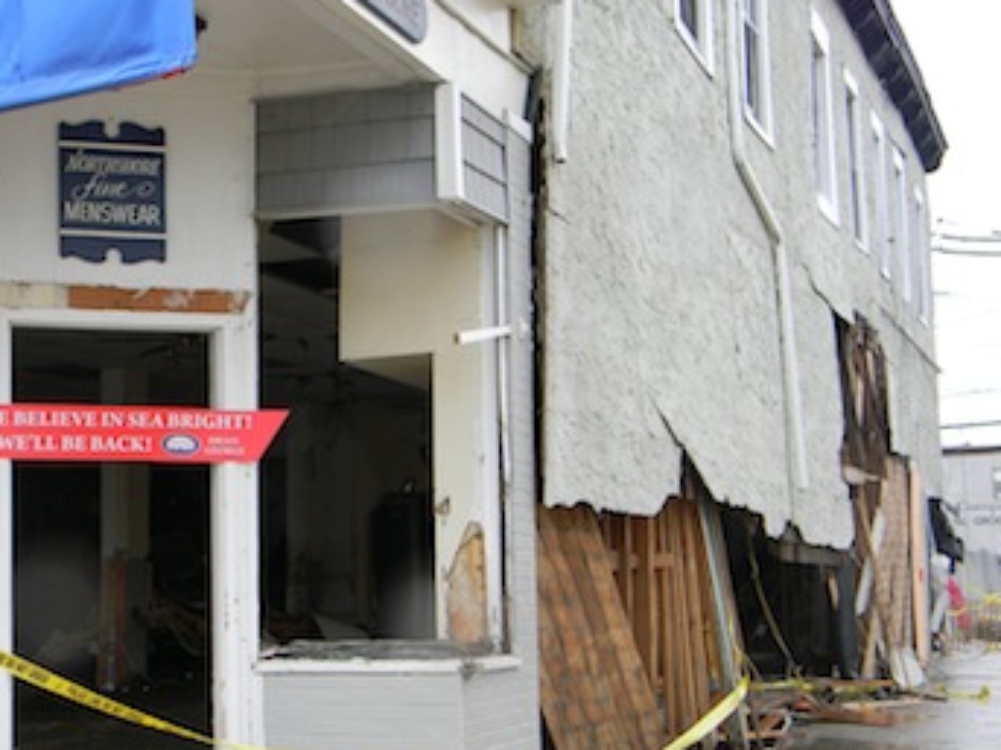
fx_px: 1677
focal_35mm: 58
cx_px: 320
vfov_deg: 25.1
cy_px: 476
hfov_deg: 32.9
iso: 80
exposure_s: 1/87.8
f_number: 3.8
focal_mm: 7.3
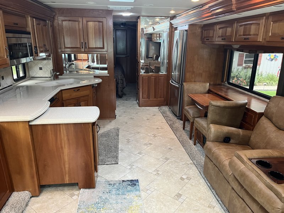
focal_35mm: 26
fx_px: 213
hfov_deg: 67.3
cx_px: 142
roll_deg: +0.3
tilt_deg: -18.6
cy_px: 106
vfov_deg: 53.1
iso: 500
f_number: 1.6
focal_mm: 5.1
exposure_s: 1/60
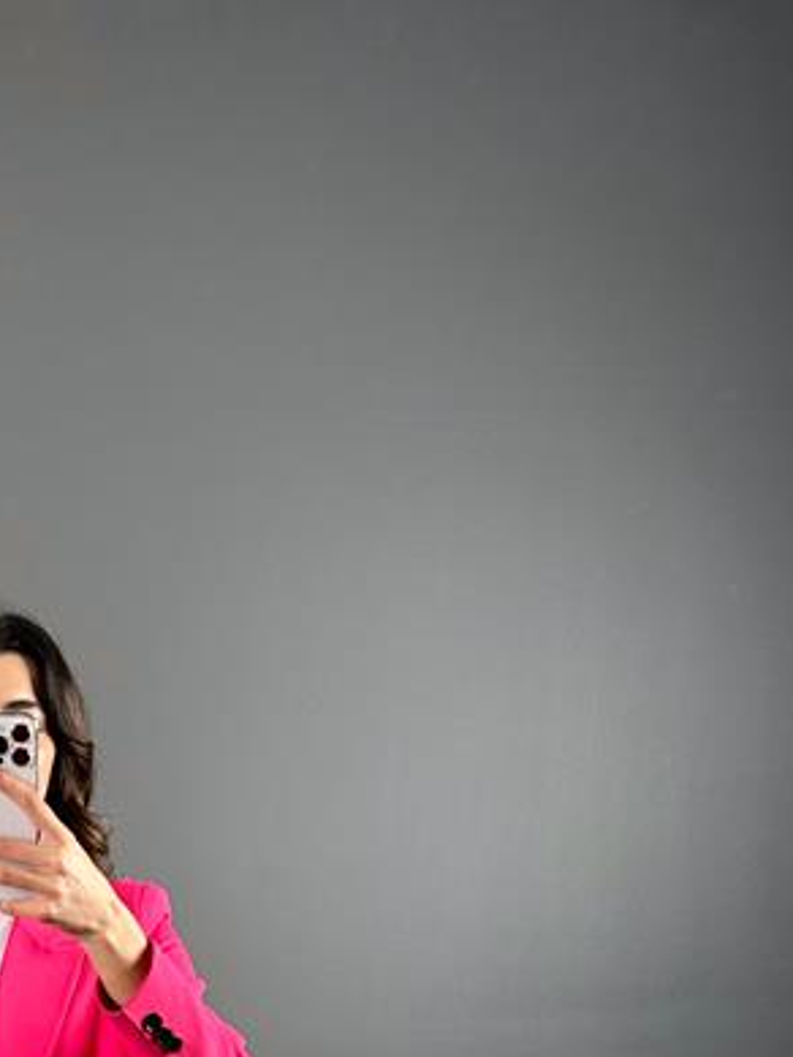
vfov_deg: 29.2
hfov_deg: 24.2
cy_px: 1231
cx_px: 20
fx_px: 1771
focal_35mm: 58
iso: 200
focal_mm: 6.86
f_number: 1.78
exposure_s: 1/121
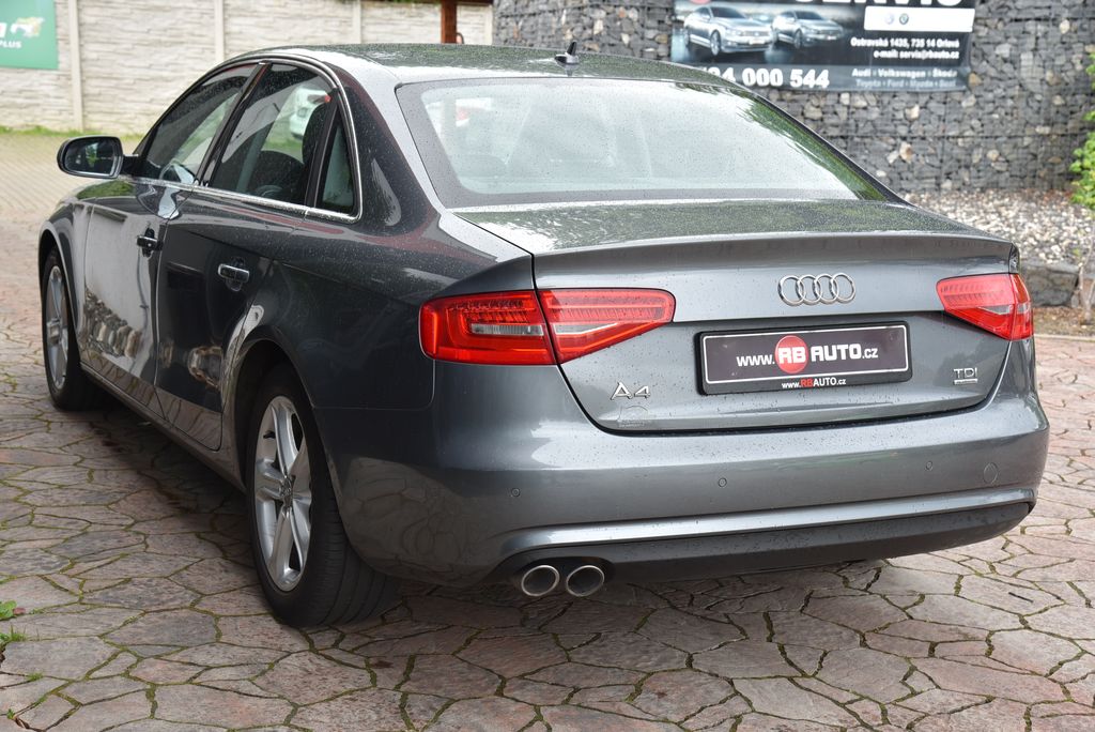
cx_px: 548
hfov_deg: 36.2
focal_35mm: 55
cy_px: 366
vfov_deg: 24.7
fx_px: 1674
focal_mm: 55
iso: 500
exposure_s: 1/200
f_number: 7.1
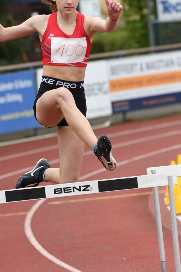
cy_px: 130
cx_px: 83
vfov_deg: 5.5
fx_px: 2828
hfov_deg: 3.7
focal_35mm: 375
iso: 1250
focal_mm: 200
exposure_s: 1/4000
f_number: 5
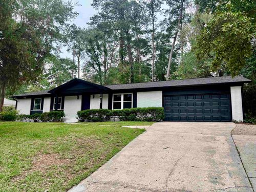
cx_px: 128
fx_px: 192
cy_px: 96
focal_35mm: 26
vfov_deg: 53.1
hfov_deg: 67.3
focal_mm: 5.96
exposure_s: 1/711
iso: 50
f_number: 1.6
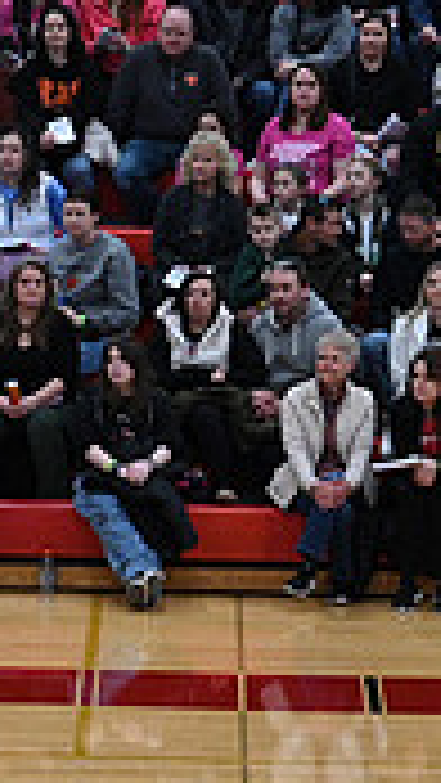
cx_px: -756
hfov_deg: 4.1
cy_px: 794
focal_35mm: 287
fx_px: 5961
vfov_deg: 7.5
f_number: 4
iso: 4000
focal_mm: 82
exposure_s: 1/400
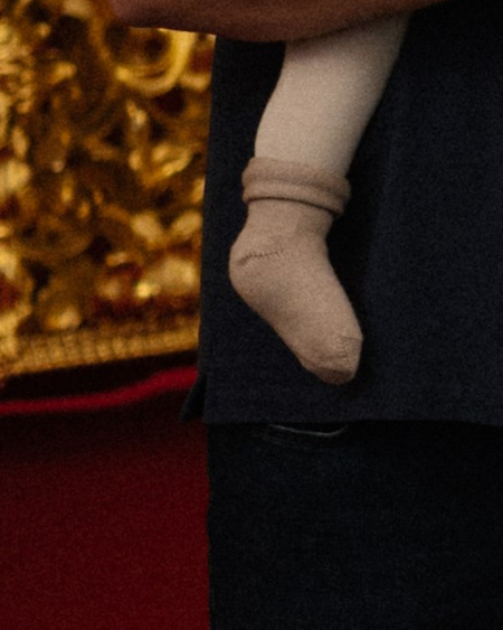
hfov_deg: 6.6
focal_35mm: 224
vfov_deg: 8.6
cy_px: -43
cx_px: 1145
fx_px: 4171
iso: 800
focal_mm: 35
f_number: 1.8
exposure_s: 1/320
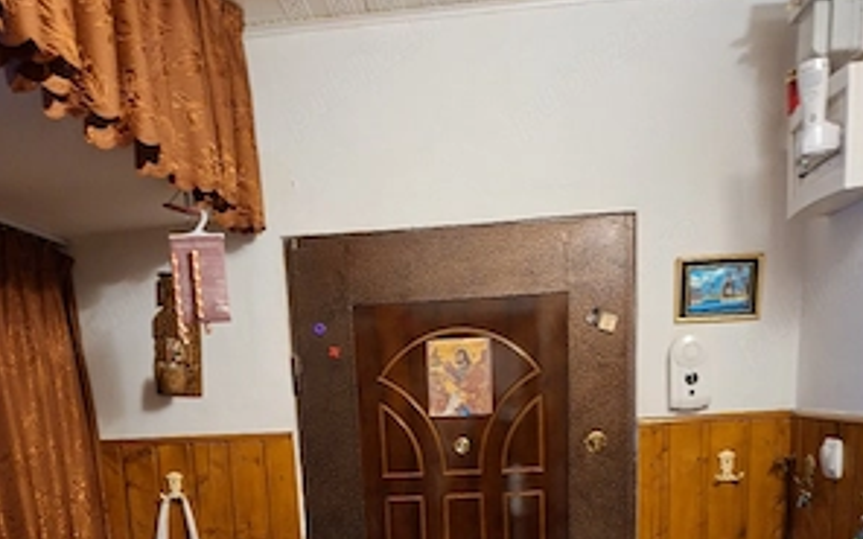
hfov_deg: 58.1
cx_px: 434
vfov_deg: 34.5
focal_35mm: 33
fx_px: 776
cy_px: 551
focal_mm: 5.54
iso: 500
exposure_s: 1/25
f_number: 1.8
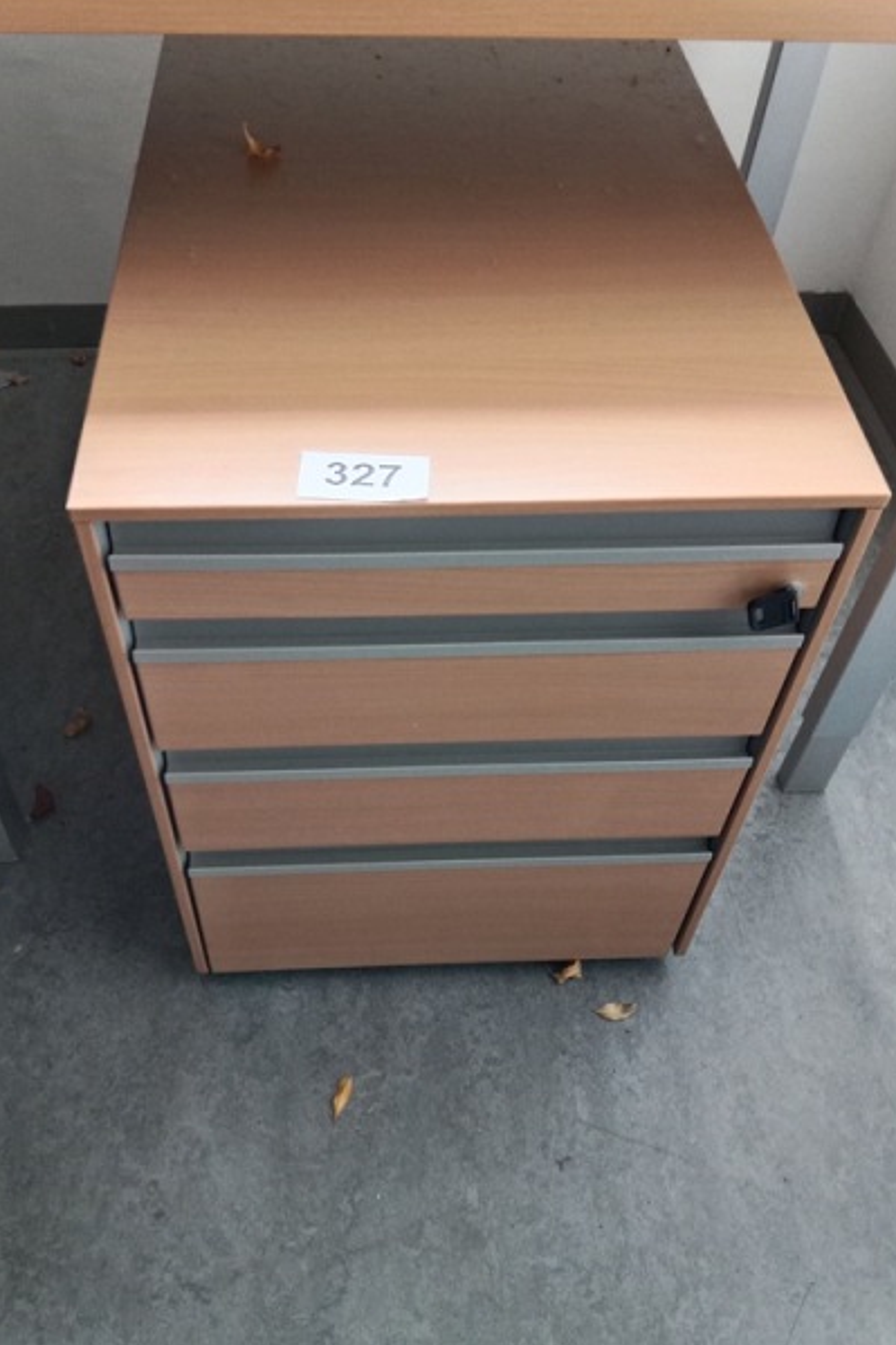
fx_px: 1121
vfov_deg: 61.9
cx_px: 406
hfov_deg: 43.5
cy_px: 698
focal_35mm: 30
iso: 555
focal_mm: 3.65
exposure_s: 1/33.3
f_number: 2.2
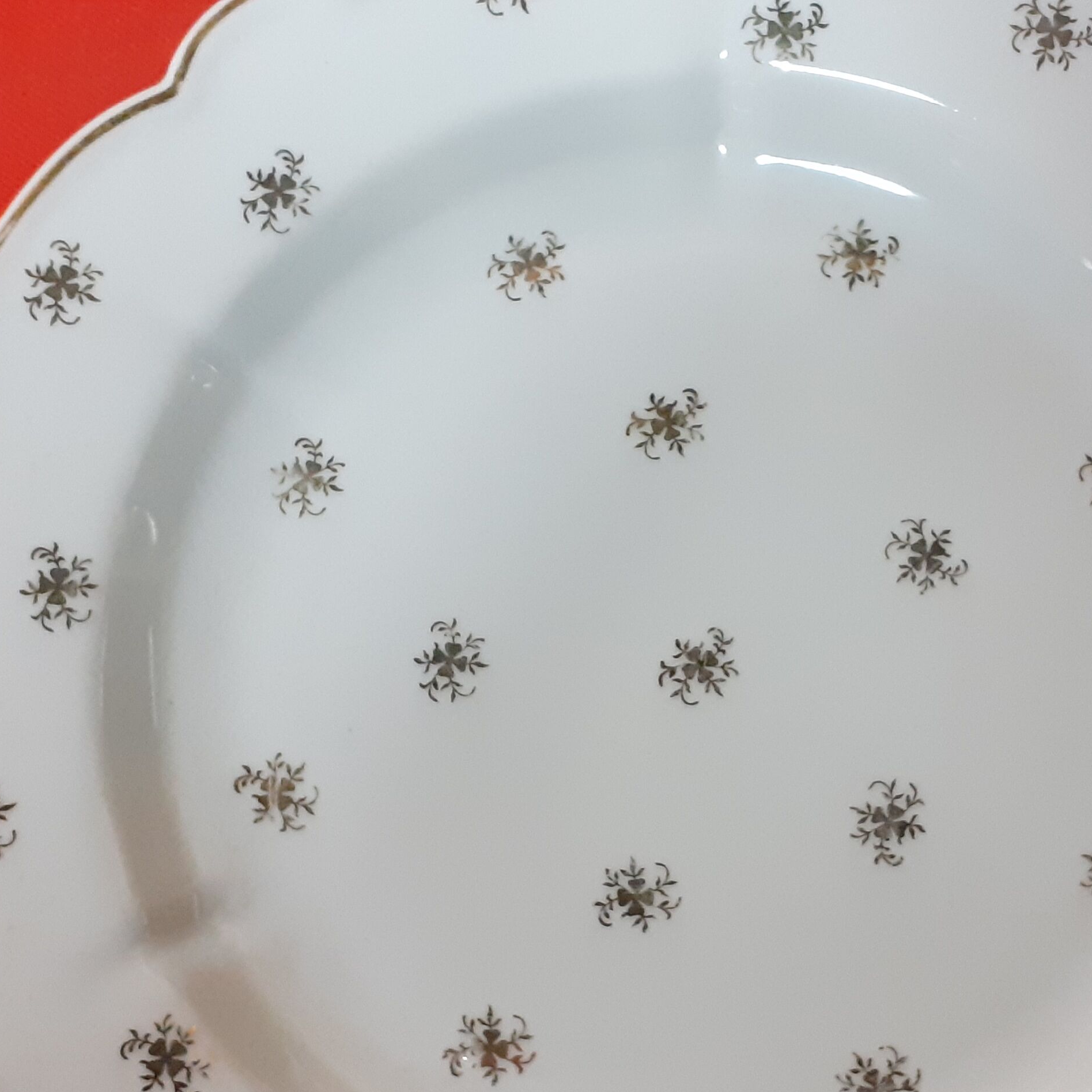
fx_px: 1856
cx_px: 703
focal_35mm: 52
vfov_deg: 32.7
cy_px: 652
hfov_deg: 32.6
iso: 320
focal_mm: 3.6
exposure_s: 1/25
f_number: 1.9
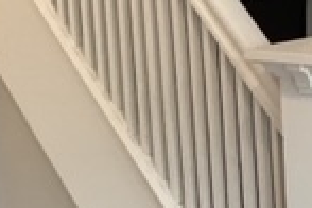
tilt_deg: -9.5
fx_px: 1213
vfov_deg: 9.8
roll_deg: +1.0
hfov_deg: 14.6
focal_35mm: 140
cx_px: 180
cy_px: 187
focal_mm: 3.3
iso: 80
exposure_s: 1/60
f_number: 2.4
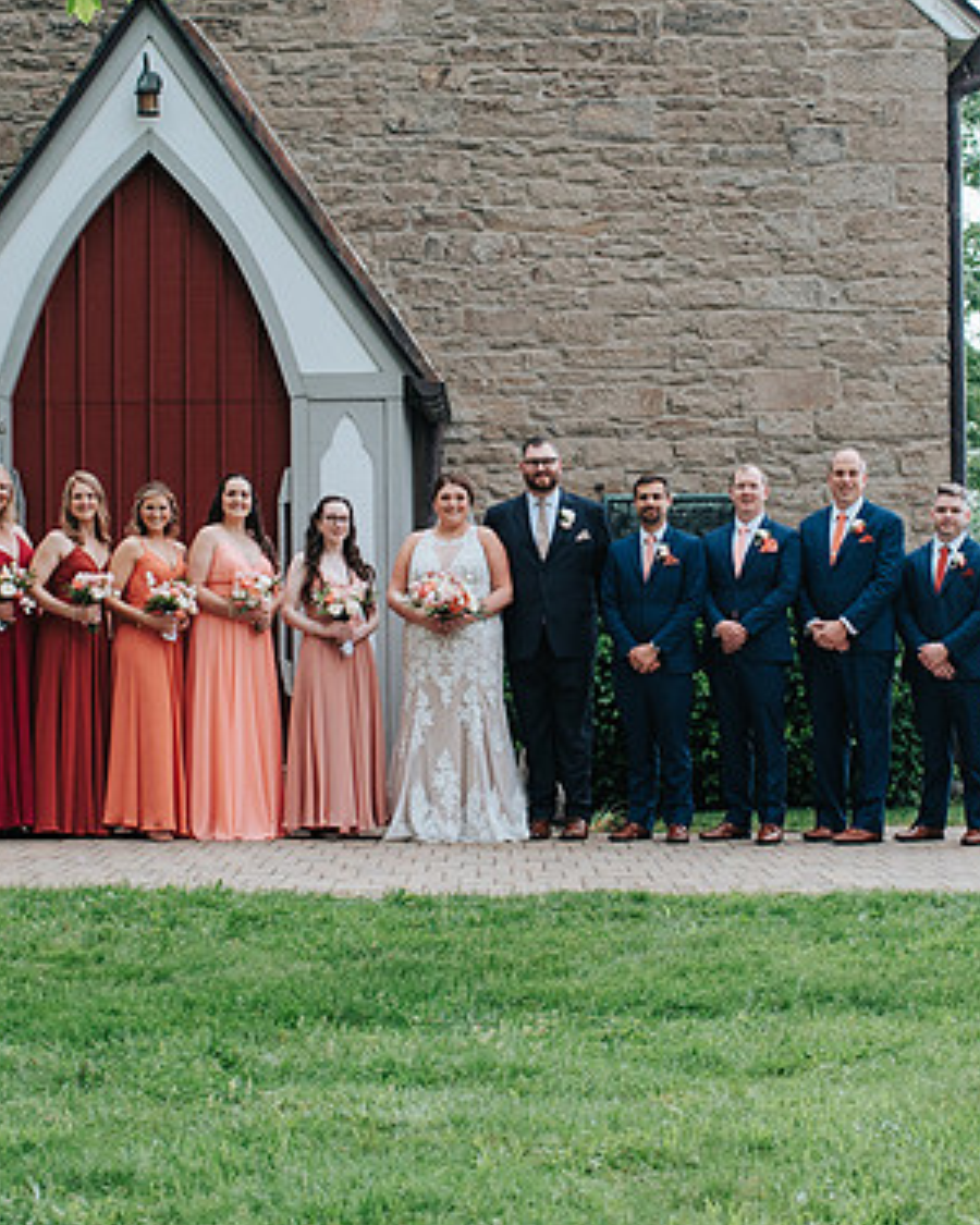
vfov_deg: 26.1
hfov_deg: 21.0
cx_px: 501
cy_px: 607
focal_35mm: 73
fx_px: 2647
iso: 560
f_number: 3.2
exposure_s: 1/1250
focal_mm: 35
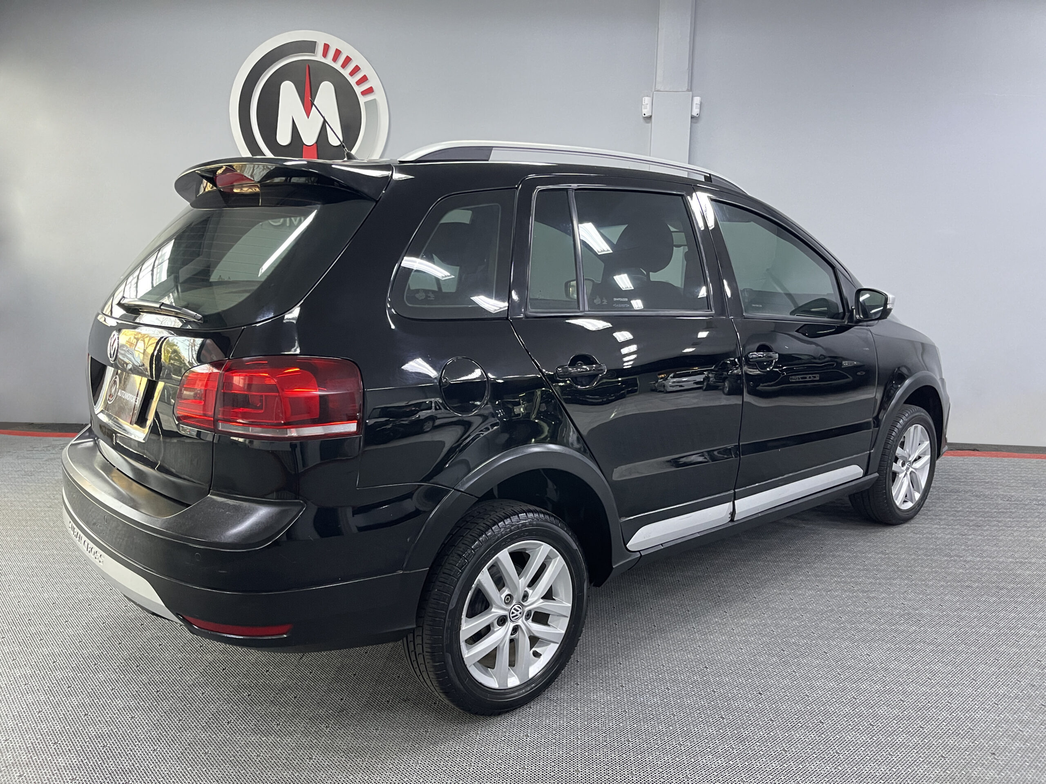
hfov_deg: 69.4
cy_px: 392
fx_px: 755
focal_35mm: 25
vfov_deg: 54.9
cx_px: 523
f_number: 1.6
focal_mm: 5.1
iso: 640
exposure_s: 1/36
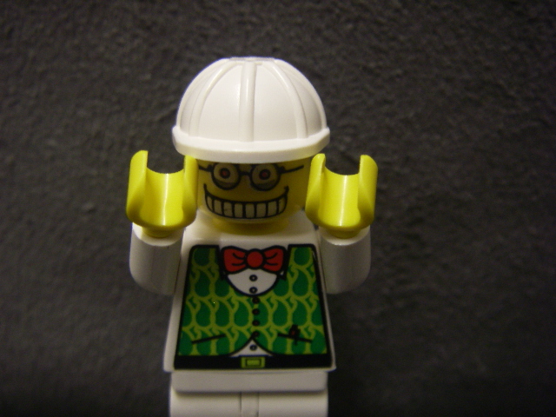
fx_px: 610
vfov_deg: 37.7
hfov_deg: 49.0
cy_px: 208
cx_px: 278
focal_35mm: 38
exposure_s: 1/4
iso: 200
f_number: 3.3
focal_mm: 6.3
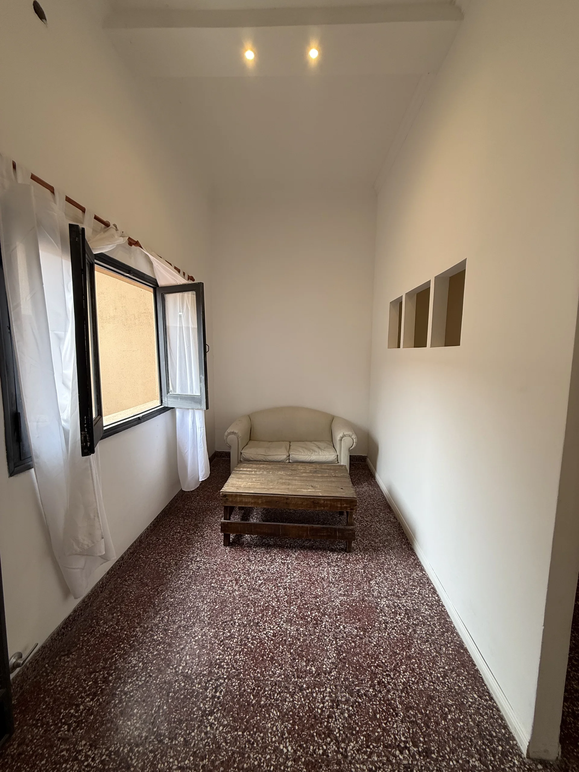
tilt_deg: -5.2
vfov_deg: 102.1
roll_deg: -1.1
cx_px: 290
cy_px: 386
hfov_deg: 85.7
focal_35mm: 14
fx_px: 312
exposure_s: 1/100
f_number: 2.2
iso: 80
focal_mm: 2.22
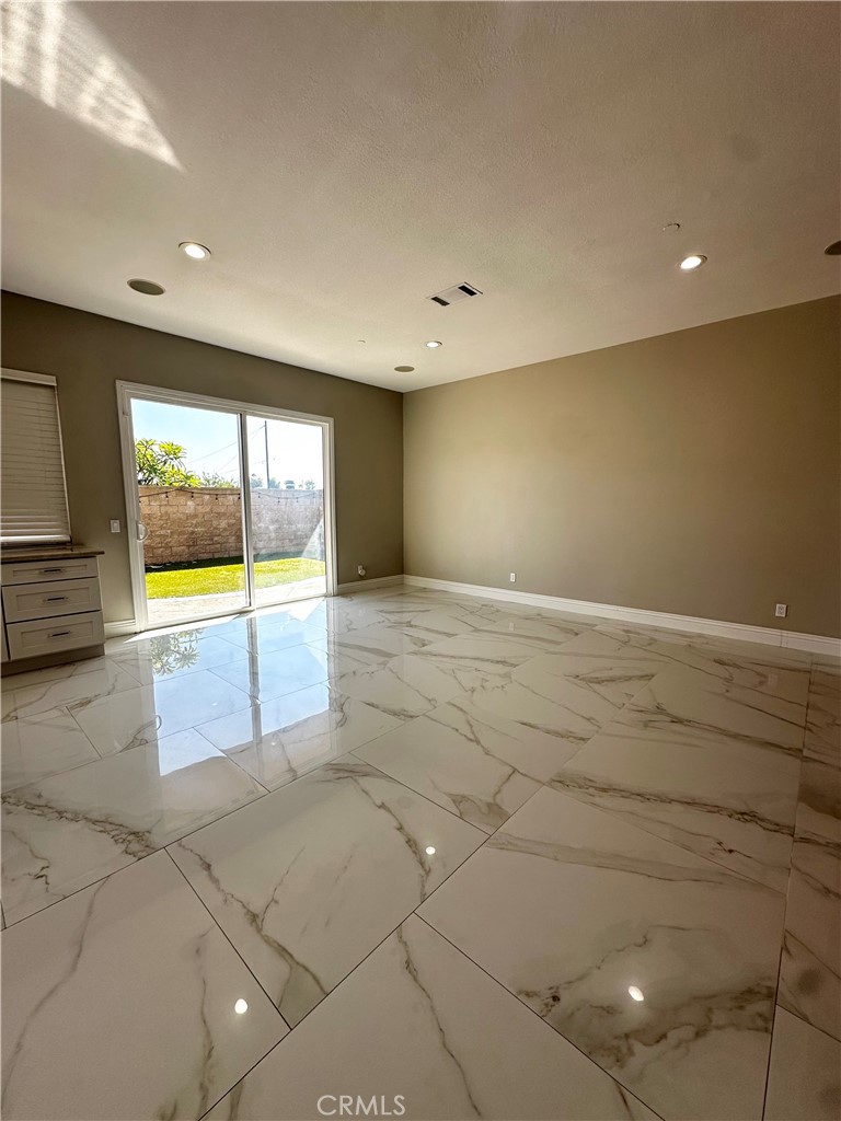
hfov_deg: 85.7
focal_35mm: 14
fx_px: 454
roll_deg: -1.4
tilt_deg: -7.4
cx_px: 420
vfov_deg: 102.1
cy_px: 560
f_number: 2.2
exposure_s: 1/278
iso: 40
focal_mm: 2.22
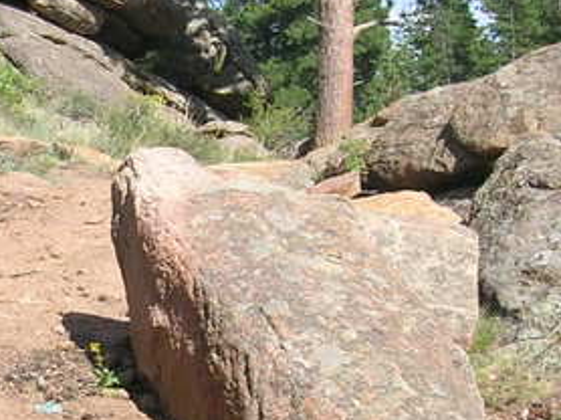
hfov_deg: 19.6
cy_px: 324
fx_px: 1587
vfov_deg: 15.0
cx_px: 46
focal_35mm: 98
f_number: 4.9
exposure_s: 1/274
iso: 50
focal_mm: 5.7
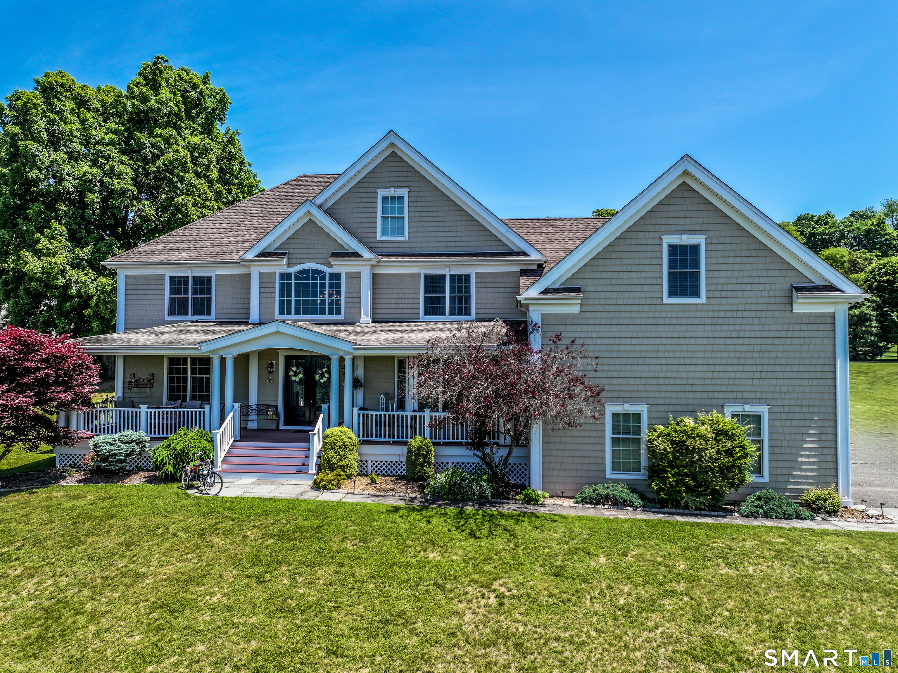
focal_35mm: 24
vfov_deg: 56.8
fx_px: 622
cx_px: 449
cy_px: 336
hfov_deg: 71.6
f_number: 2.8
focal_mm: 12.29
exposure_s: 1/1250
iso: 100
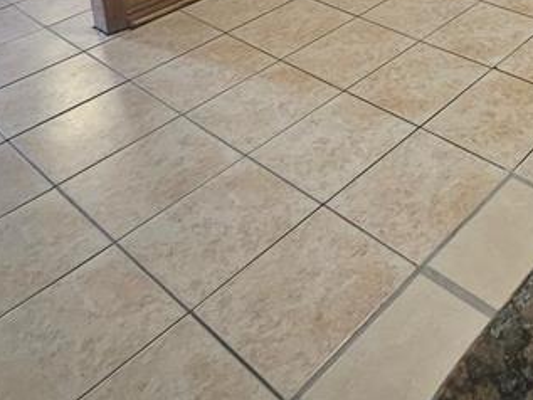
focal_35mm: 42
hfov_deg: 38.7
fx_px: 647
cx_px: 555
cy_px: -213
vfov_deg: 25.2
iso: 400
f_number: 2.2
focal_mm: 1.74
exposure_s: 1/60
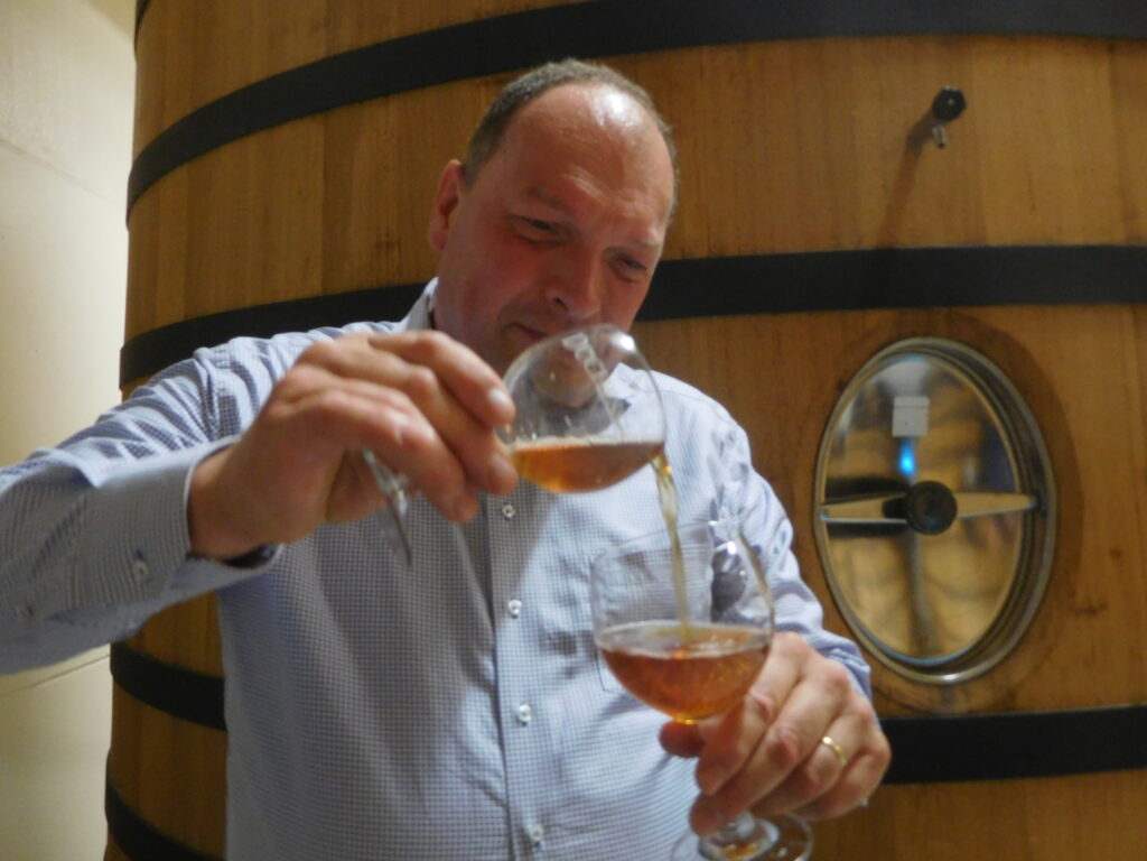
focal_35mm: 28
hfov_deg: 63.4
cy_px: 430
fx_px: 928
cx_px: 574
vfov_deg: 49.7
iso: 400
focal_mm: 5
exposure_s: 1/8
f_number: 3.5
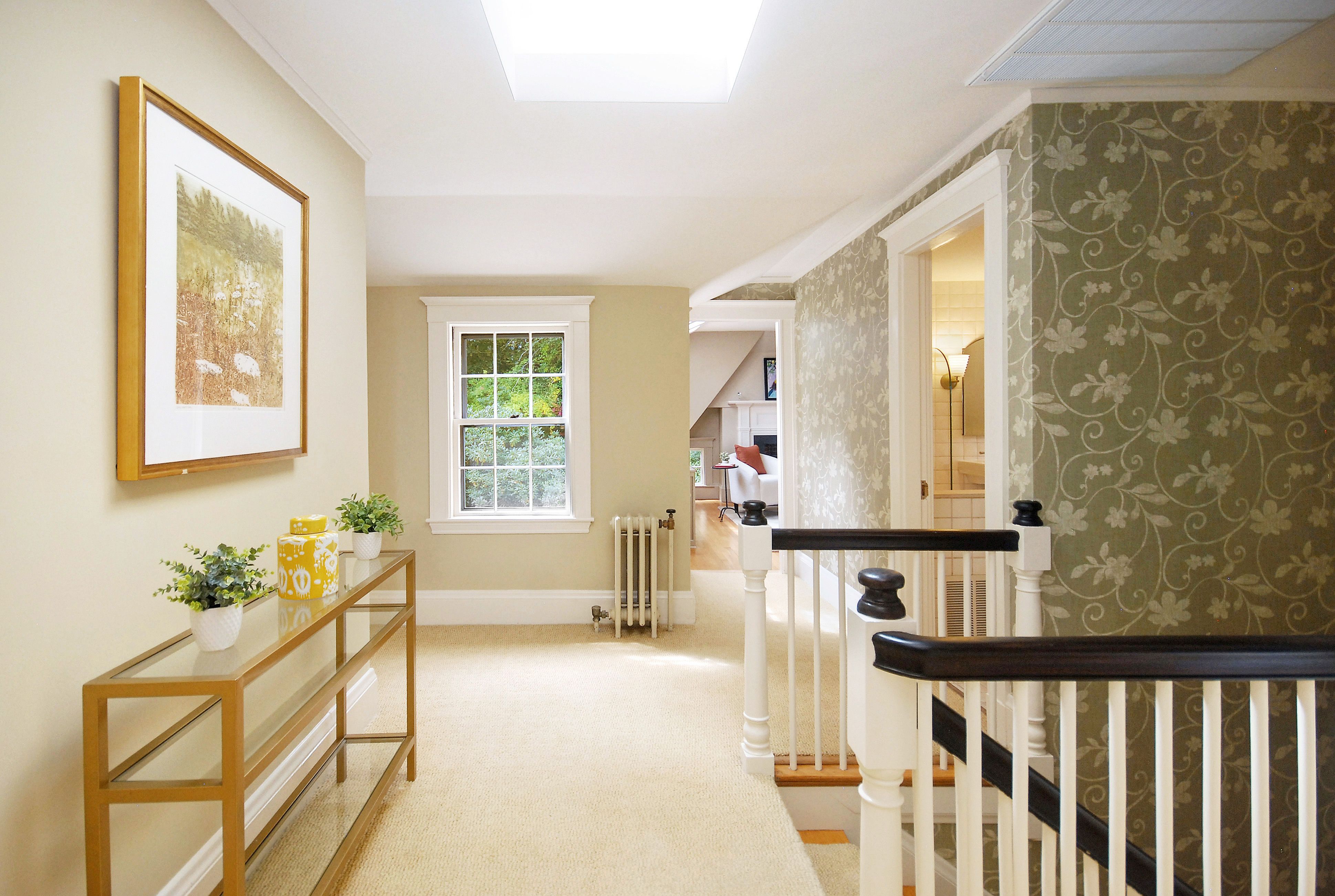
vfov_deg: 69.9
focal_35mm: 17
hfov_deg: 92.3
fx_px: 641
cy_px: 448
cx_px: 668
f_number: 5
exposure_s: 1/60
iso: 500
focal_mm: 11.5
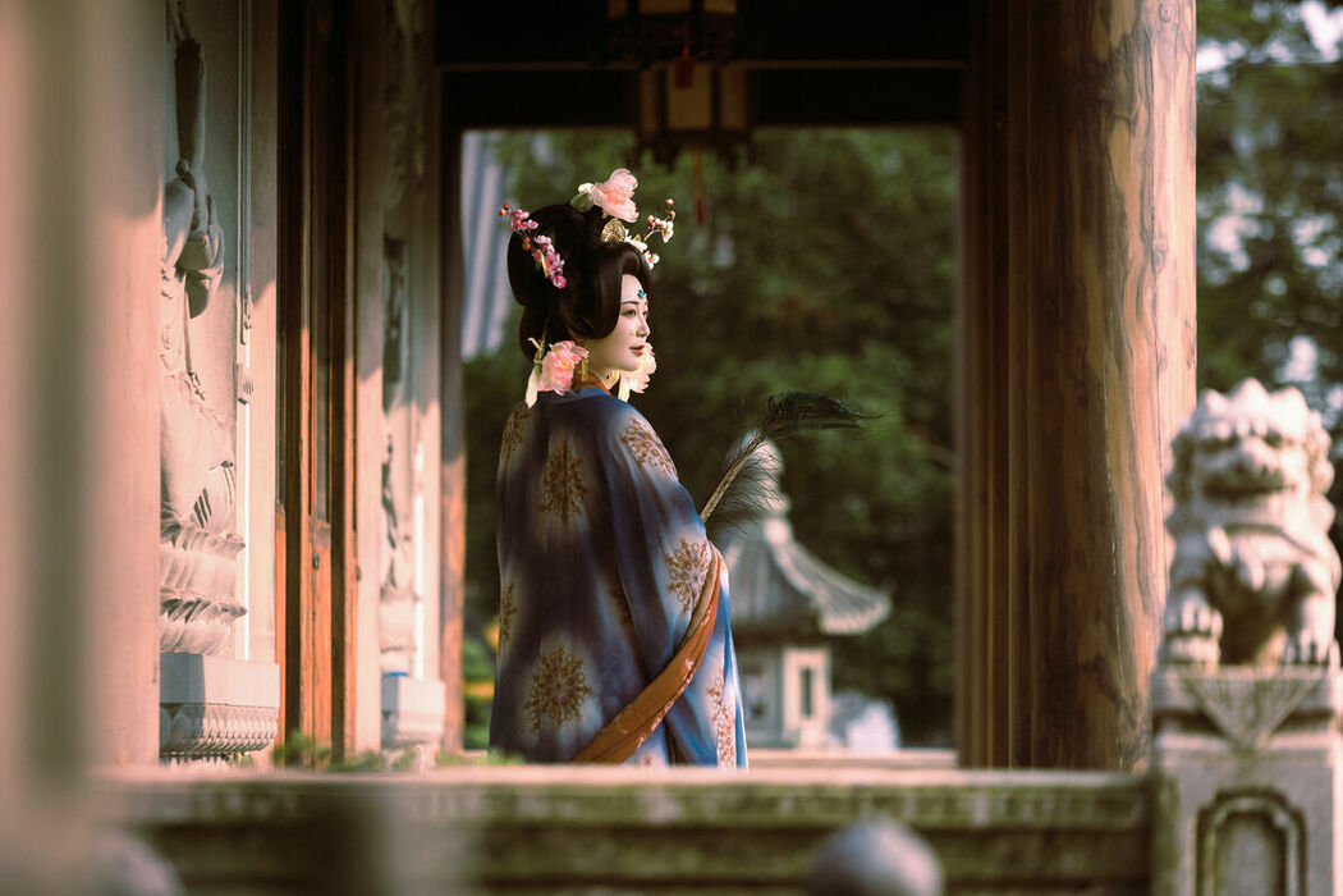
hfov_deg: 11.4
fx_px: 6714
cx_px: 672
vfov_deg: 7.6
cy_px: 448
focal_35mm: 180
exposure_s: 1/1250
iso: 320
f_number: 3.5
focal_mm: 180
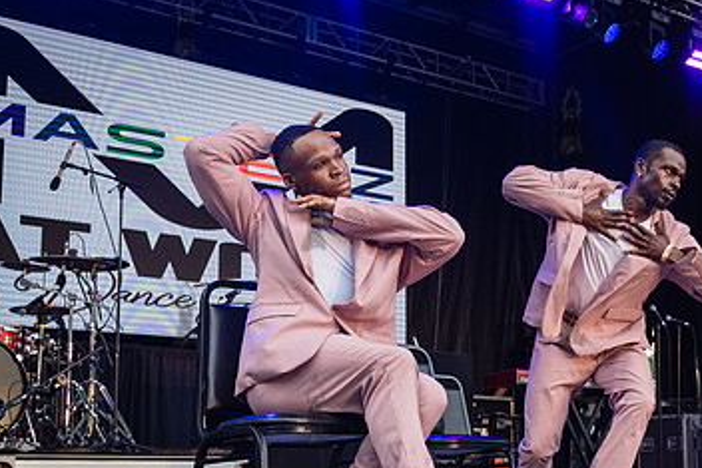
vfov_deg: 22.9
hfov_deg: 33.4
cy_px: 317
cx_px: 499
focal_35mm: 59
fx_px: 1151
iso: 1000
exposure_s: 1/640
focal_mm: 31
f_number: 4
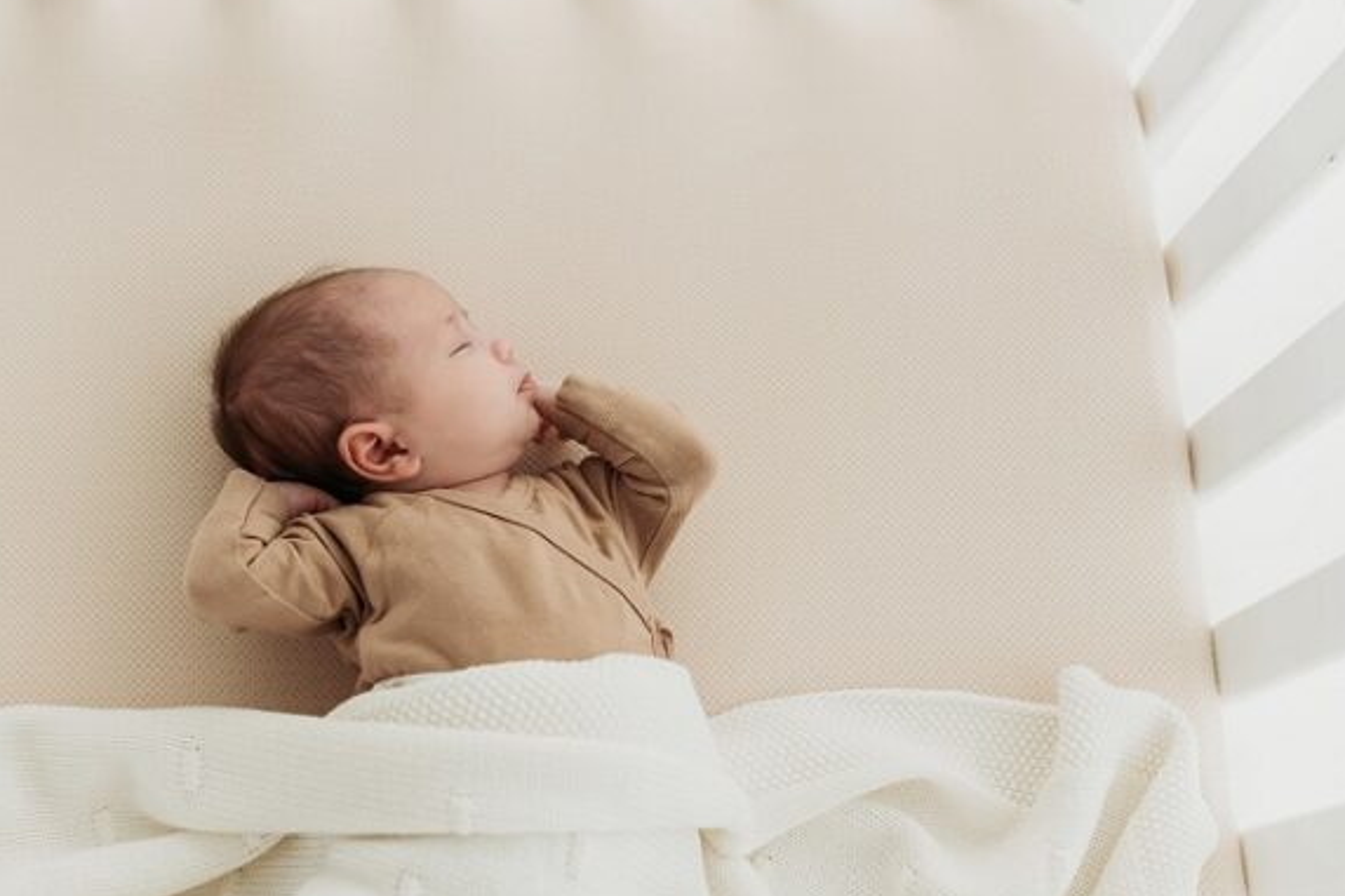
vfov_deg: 28.6
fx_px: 1755
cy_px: 414
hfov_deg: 41.4
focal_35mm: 47
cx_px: 449
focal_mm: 35
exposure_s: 1/250
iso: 500
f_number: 2.8
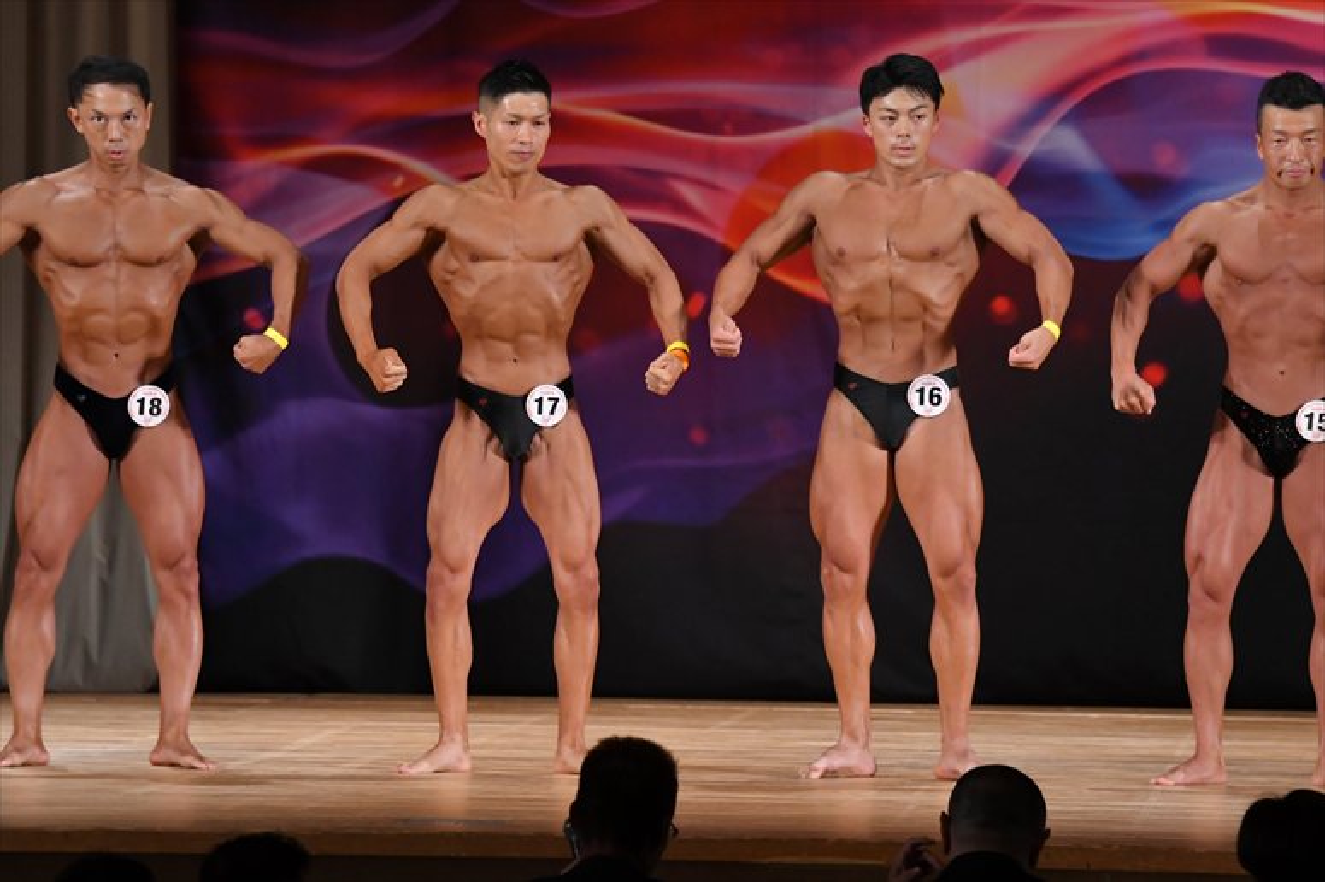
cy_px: 441
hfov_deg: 9.2
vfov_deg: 6.1
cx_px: 662
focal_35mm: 225
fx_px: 8277
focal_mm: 150
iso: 3200
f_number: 5.6
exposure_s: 1/400
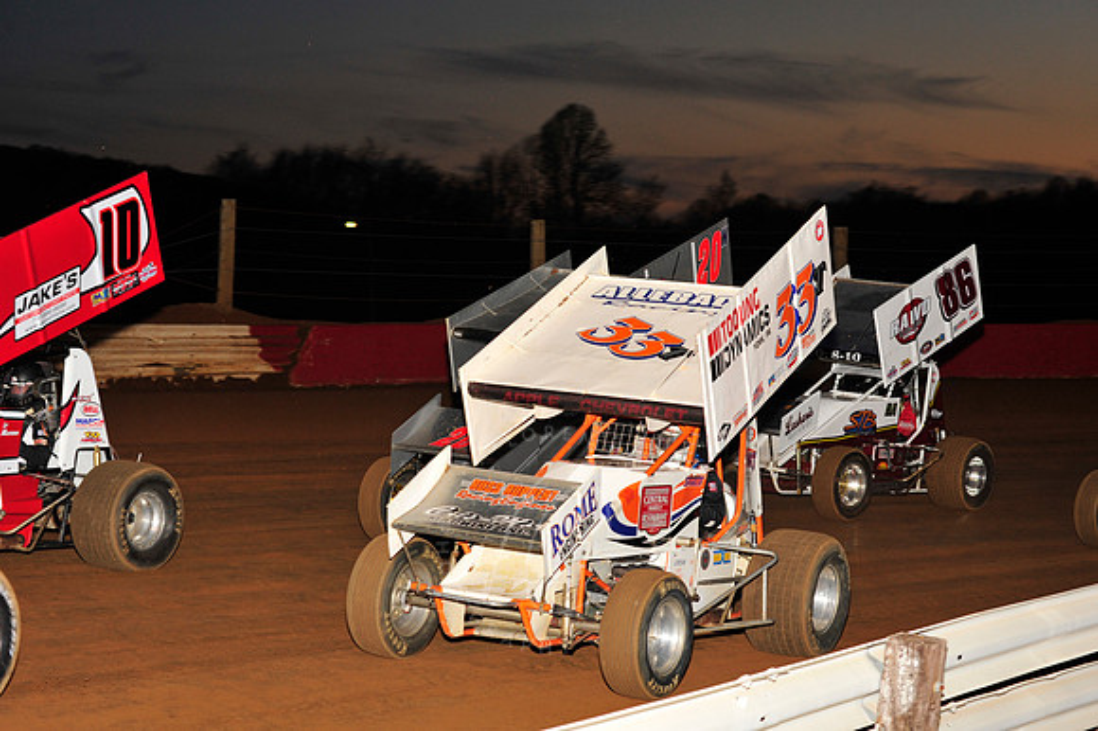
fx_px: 2439
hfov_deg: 25.4
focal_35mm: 80
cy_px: 366
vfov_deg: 17.0
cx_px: 549
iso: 800
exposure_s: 1/250
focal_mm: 80
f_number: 7.1
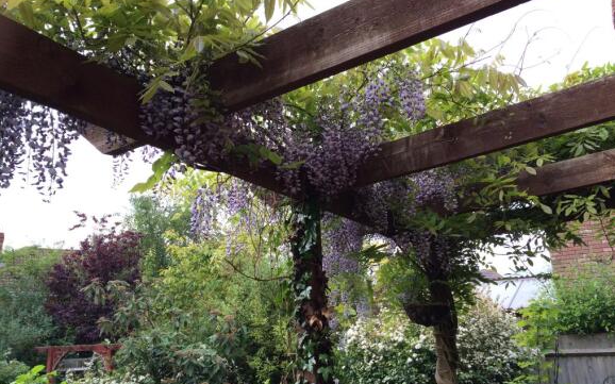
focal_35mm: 31
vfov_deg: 40.6
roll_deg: +3.9
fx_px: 519
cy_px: 190
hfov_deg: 61.2
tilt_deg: +14.0
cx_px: 309
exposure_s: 1/223
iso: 32
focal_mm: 4.15
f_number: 2.2
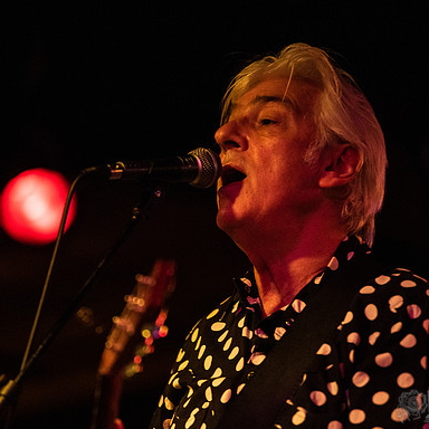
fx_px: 3603
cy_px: 214
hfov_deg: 6.8
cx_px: 206
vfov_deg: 6.8
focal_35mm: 257
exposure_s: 1/50
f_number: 2.8
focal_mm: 200
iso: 3200
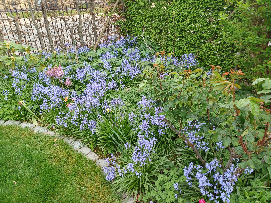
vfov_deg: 54.9
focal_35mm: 25
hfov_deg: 69.4
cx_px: 136
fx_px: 196
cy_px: 102
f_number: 1.8
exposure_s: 1/50
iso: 50
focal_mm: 4.6
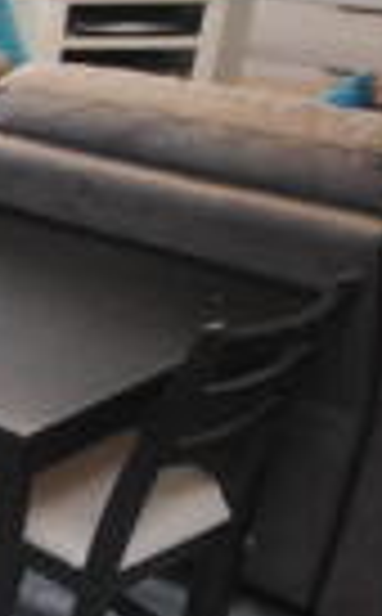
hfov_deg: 13.2
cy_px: 375
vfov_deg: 28.2
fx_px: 1222
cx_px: -537
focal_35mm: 73
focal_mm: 10
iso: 400
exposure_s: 1/13
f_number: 4
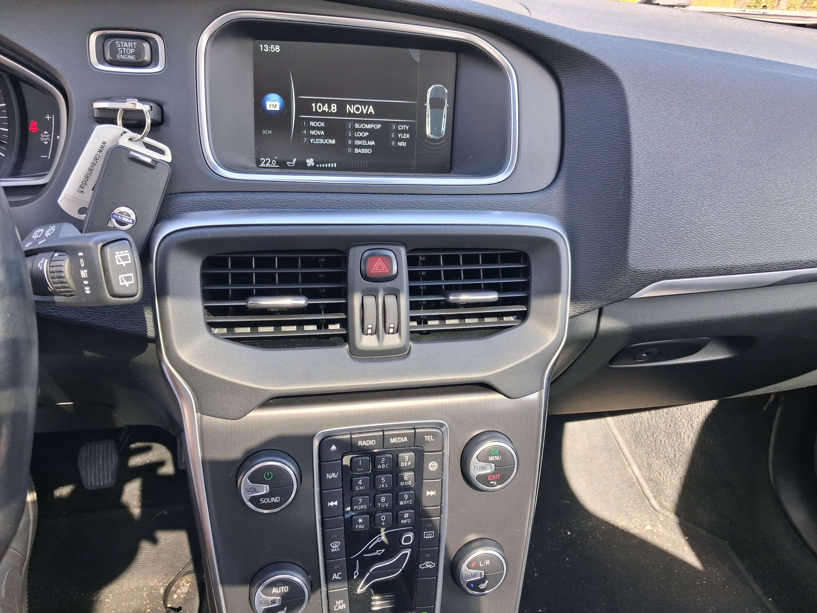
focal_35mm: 27
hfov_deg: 65.3
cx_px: 408
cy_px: 306
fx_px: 637
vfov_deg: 51.4
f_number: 1.8
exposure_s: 1/100
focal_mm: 4
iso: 80
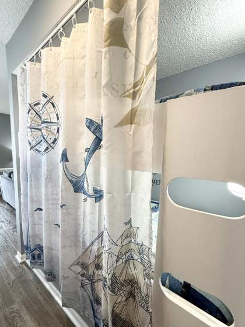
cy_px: 173
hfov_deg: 77.7
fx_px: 151
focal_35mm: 16
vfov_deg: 94.4
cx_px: 107
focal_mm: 2.22
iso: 200
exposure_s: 1/120
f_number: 2.2
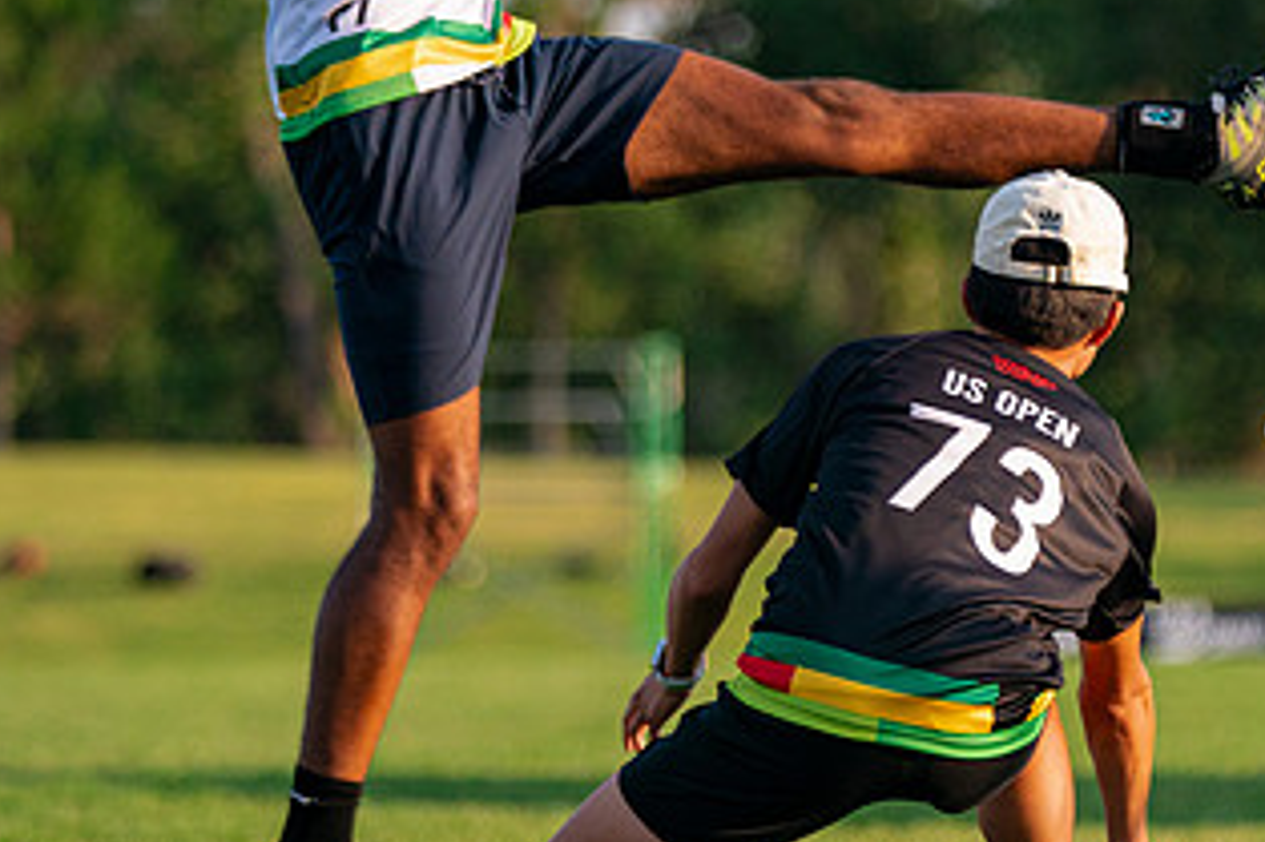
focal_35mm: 318
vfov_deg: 4.3
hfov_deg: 6.5
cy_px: 519
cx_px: 878
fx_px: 11168
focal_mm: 143
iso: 500
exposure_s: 1/4000
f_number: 2.8
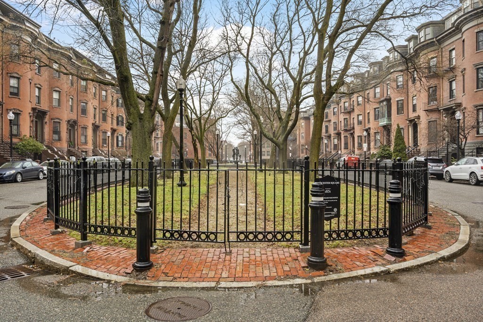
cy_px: 161
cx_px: 242
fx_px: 335
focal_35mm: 25
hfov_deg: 71.5
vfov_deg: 51.3
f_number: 10
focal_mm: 25
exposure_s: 1/15
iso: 320
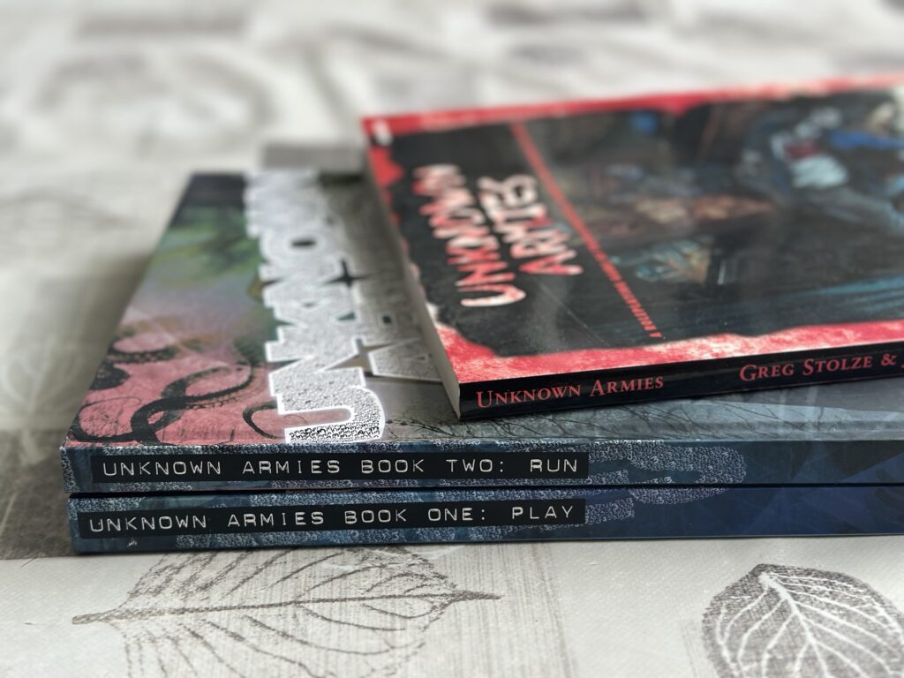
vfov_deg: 30.3
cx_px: 452
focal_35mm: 48
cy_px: 339
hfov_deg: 39.7
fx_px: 1254
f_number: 1.78
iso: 100
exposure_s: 1/121
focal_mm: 6.86
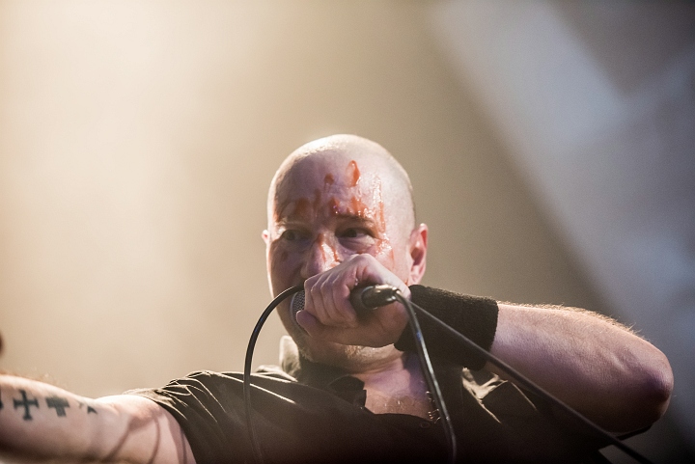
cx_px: 348
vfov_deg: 8.9
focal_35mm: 155
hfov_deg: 13.2
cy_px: 232
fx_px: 2994
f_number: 2.8
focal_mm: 155
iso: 3200
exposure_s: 1/100
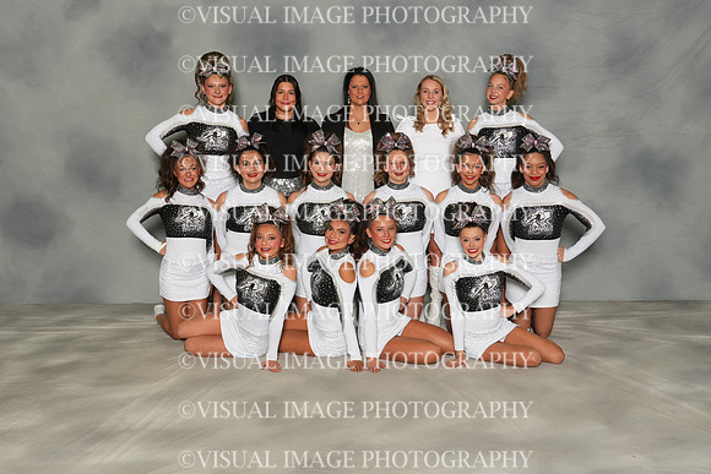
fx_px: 889
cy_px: 237
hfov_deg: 43.6
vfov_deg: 29.9
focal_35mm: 45
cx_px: 356
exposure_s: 1/80
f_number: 8
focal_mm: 30
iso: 800
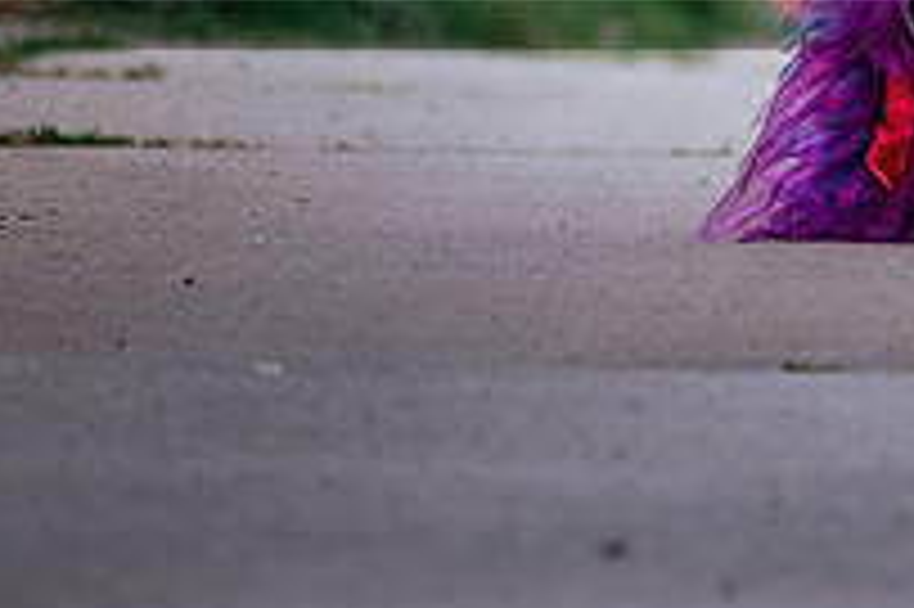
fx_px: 10223
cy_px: 14
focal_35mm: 403
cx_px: 952
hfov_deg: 5.1
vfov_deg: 3.4
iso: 400
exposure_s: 1/500
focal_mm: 74.4
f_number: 2.8
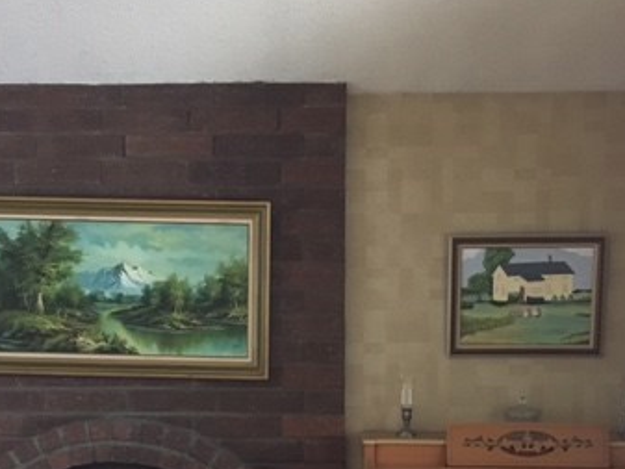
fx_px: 993
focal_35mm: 55
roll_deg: +0.3
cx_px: 304
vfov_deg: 25.8
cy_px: 419
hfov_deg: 34.9
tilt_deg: -7.9
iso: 250
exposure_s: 1/15
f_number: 2.2
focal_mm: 4.15
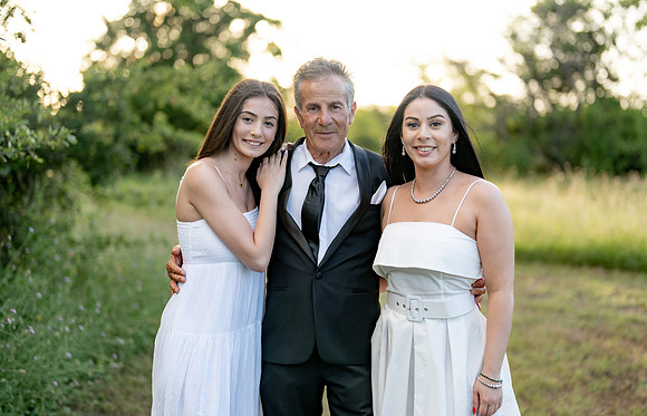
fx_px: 938
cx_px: 331
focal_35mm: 53
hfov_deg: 38.1
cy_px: 195
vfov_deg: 25.0
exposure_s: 1/1000
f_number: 1.2
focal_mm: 50
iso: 100
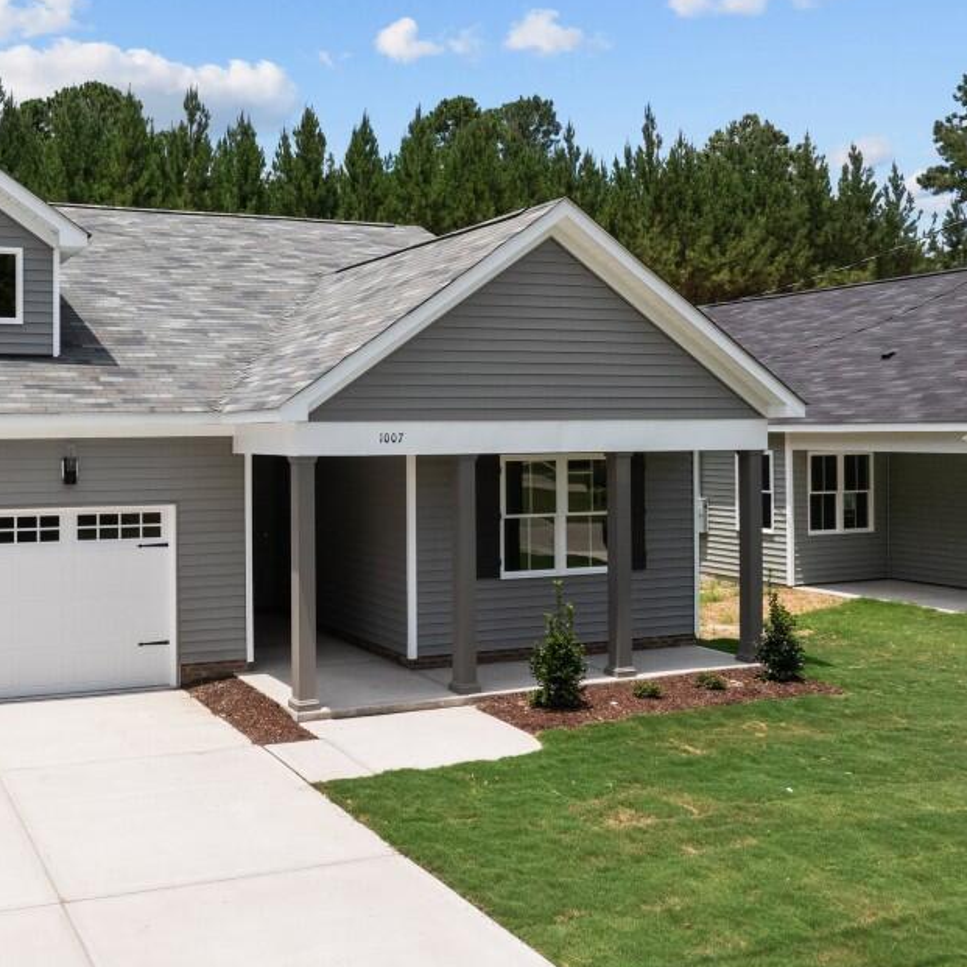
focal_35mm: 35
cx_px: 221
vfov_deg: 47.0
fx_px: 1106
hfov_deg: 45.3
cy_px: 406
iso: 400
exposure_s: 1/800
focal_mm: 12.29
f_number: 5.6
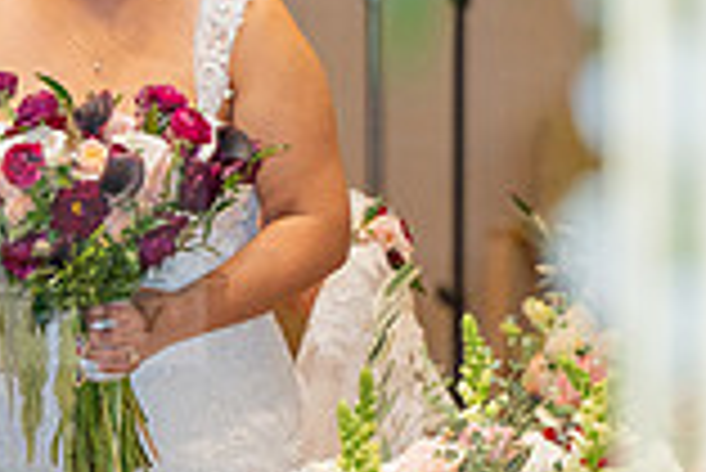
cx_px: -175
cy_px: 258
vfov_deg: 2.6
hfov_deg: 3.8
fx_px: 10501
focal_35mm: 535
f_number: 3.2
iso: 1250
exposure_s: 1/160
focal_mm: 145
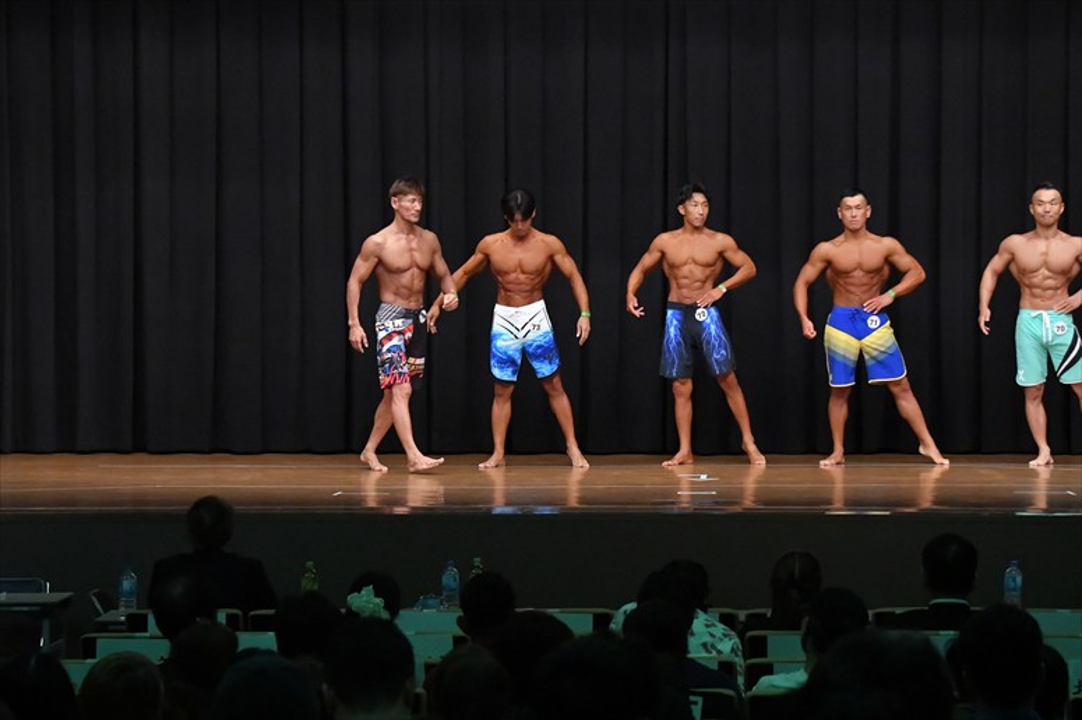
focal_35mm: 108
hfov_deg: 18.9
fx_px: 3244
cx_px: 541
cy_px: 360
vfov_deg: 12.7
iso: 8000
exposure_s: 1/400
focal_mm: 72
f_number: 5.6
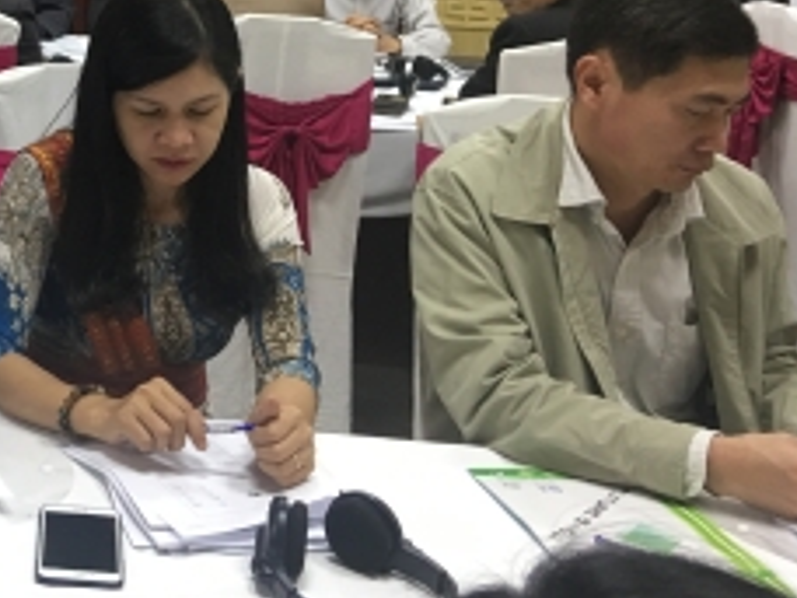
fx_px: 1612
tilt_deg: -5.9
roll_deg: -2.6
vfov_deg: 20.3
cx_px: -21
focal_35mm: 70
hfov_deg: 26.2
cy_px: -10
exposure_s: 1/17
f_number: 2.2
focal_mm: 4.15
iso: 64
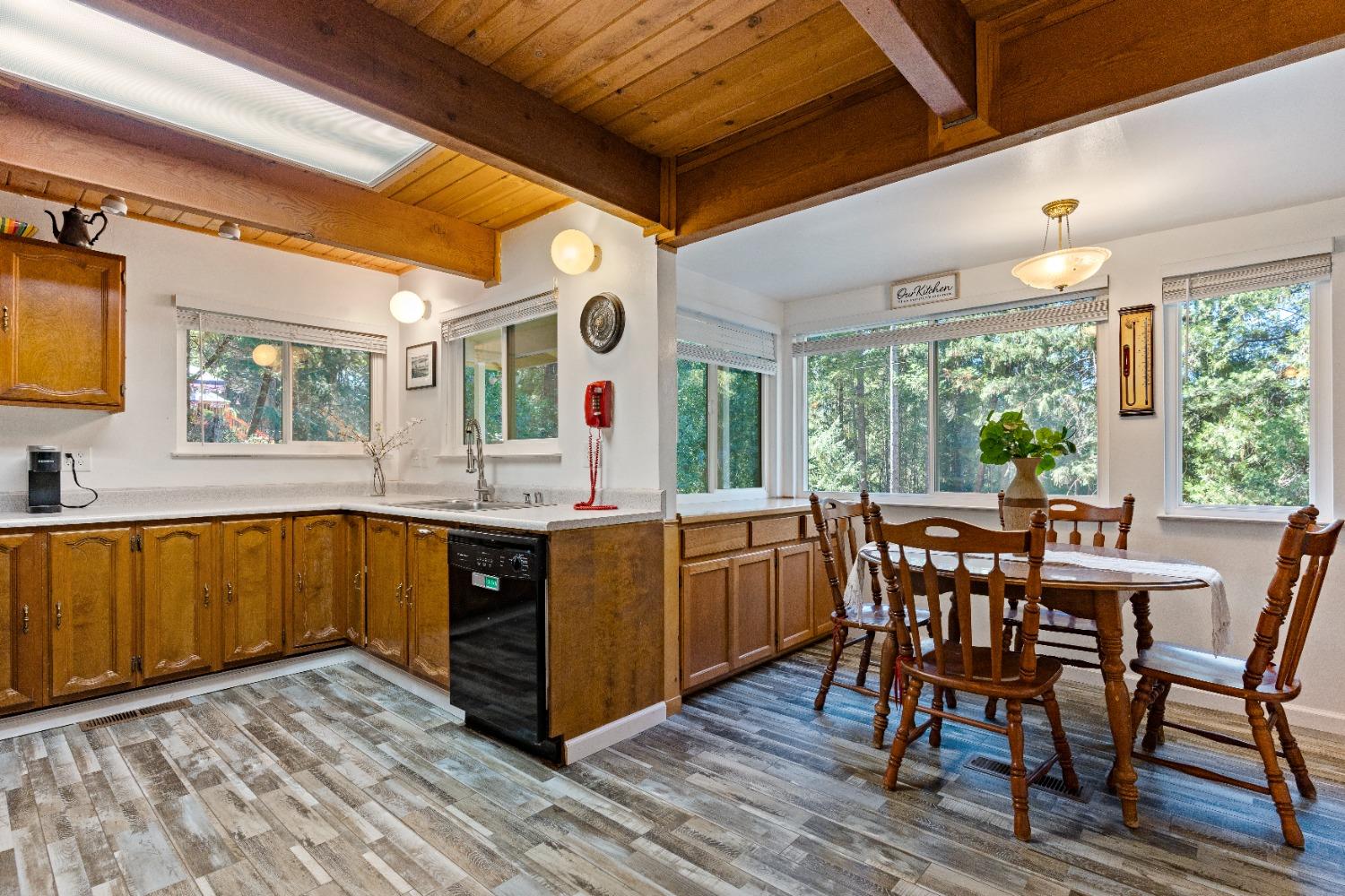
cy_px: 448
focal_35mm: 17
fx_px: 635
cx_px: 672
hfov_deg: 93.3
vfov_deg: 70.4
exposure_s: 1/10
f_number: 8
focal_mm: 17
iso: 320
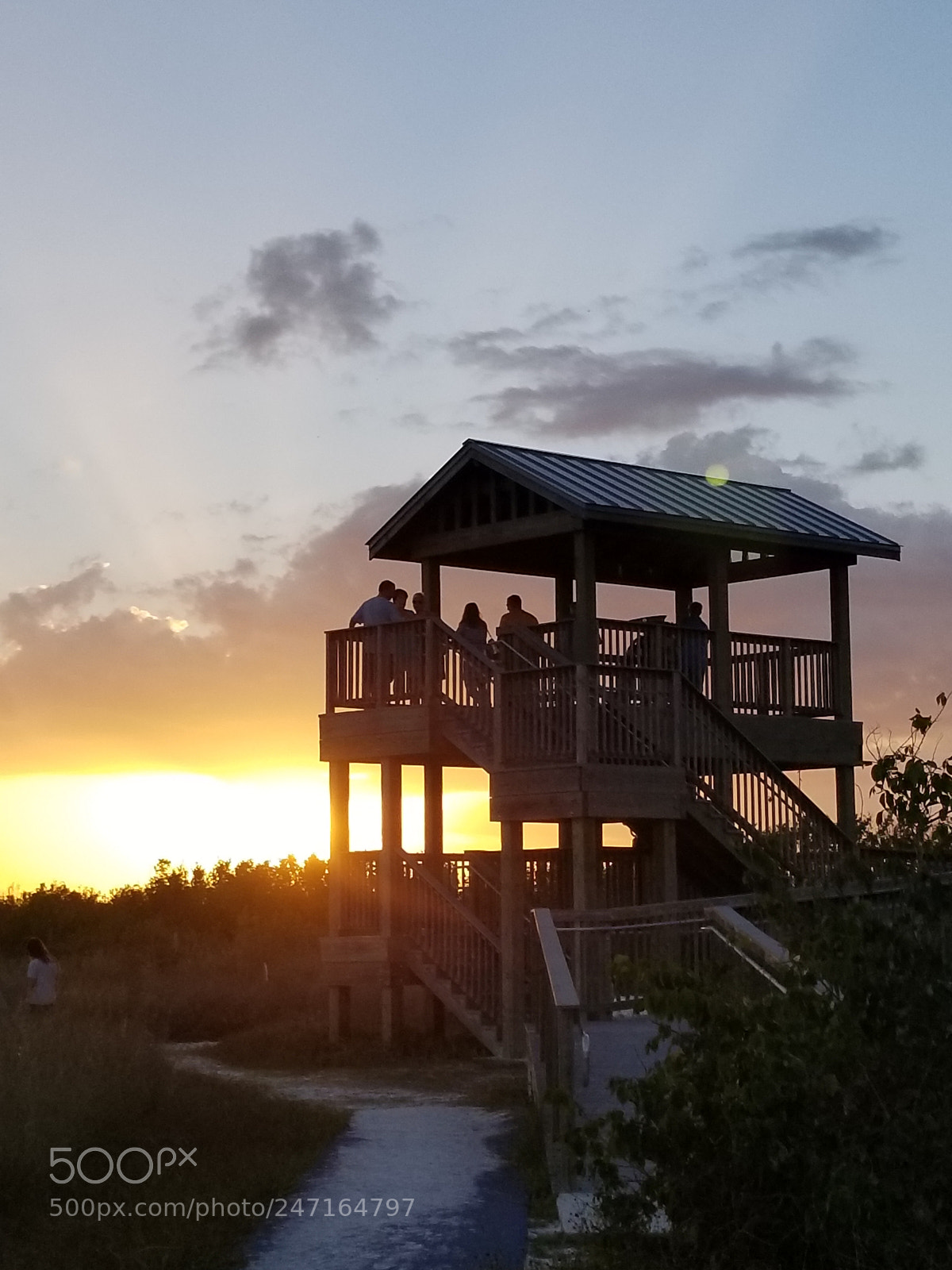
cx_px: 476
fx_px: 953
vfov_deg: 67.3
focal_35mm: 26
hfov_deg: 53.1
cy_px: 635
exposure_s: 1/1172
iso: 50
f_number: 1.7
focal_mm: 4.25
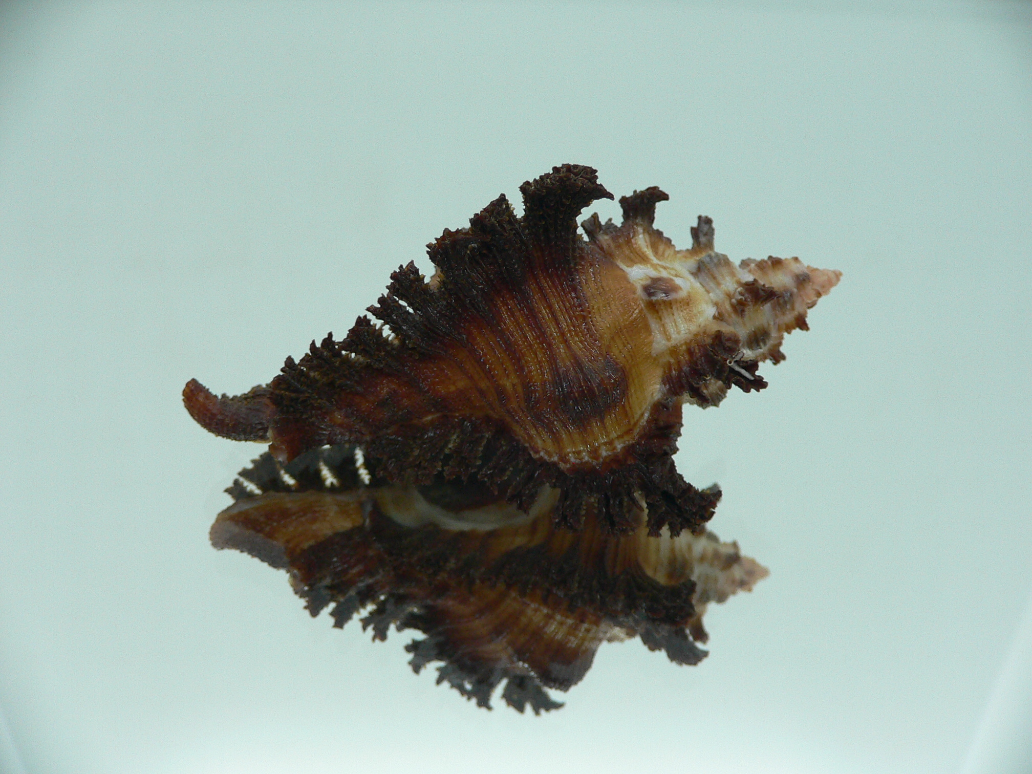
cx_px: 516
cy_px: 387
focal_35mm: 35
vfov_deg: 40.7
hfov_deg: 52.6
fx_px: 1043
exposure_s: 1/60
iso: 150
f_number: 2.8
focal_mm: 4.6
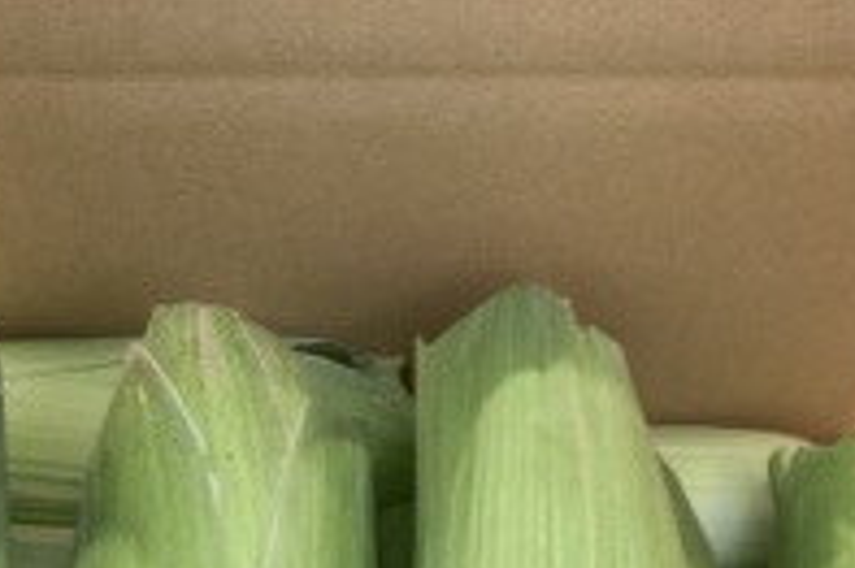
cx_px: 421
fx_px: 1685
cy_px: 776
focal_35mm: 71
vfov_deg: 17.7
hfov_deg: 28.5
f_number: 1.8
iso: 20
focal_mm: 3.99
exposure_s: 1/489
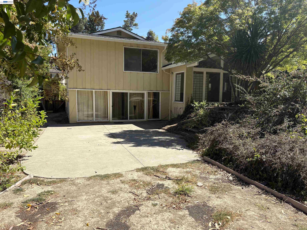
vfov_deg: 53.1
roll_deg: -1.0
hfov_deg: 67.3
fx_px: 231
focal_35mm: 26
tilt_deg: -5.2
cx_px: 154
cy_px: 115
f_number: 1.6
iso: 50
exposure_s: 1/1751
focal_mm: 5.96
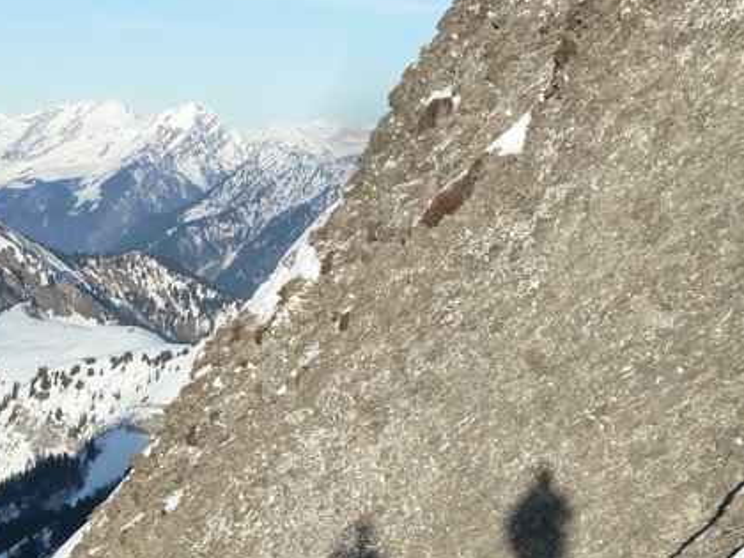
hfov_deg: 19.8
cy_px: 503
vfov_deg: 14.8
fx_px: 2128
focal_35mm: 99
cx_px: 376
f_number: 4.5
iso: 125
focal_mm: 8.5
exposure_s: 1/400
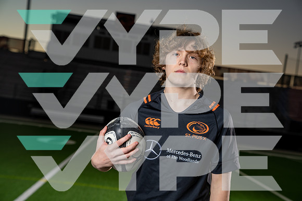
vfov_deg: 23.4
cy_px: 100
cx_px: 151
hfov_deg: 34.5
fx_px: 487
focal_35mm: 58
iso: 160
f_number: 4.5
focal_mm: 58
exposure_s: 1/250
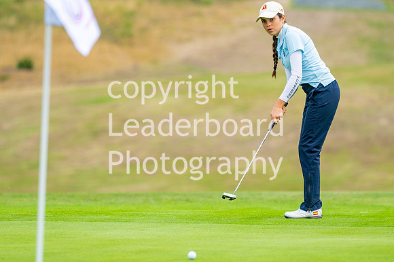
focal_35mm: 484
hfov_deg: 4.3
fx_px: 5292
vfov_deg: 2.8
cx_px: 212
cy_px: 141
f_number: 4.5
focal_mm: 300
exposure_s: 1/2000
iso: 400
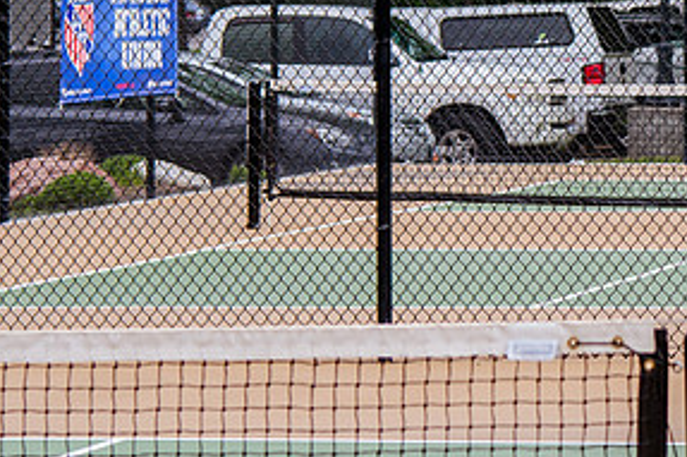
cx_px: 629
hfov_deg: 8.6
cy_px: 110
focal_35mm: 240
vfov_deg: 5.7
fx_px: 4577
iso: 200
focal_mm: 65
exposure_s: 1/800
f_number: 4.5
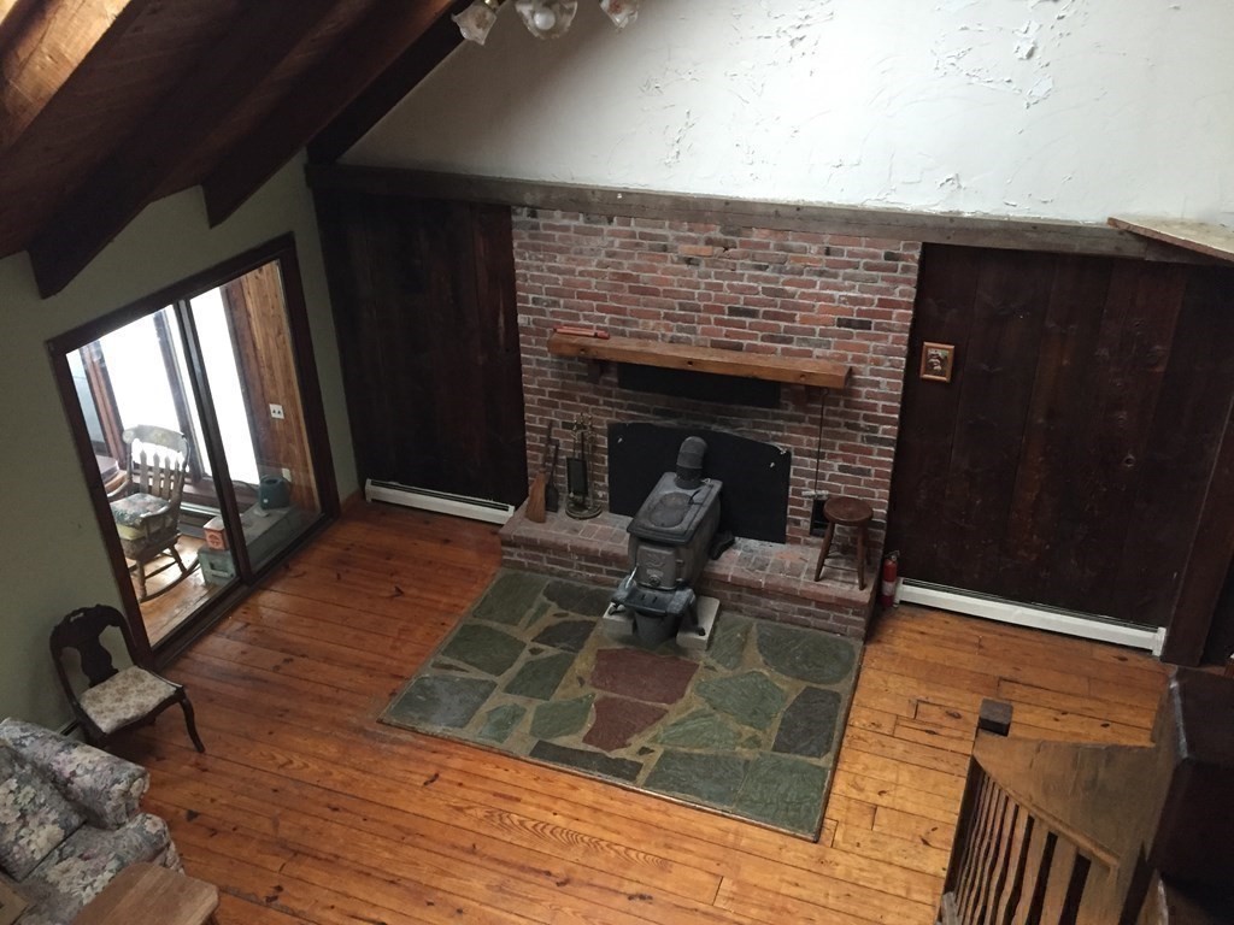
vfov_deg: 48.2
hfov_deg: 61.7
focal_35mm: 29
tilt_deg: -27.6
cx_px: 617
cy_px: 462
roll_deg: +1.4
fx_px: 1034
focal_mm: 4.15
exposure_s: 1/30
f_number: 2.2
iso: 200
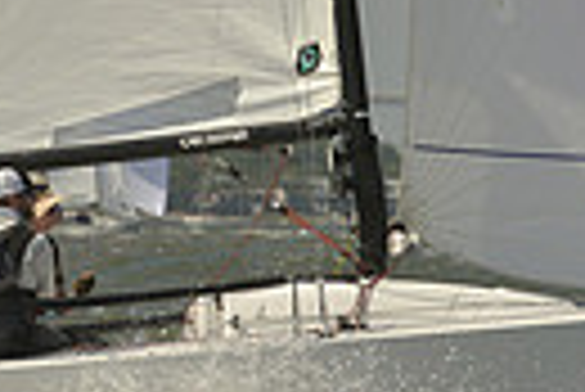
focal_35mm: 891
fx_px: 14495
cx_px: 369
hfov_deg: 2.3
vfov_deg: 1.5
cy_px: 7
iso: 280
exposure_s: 1/1600
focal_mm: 200
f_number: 10
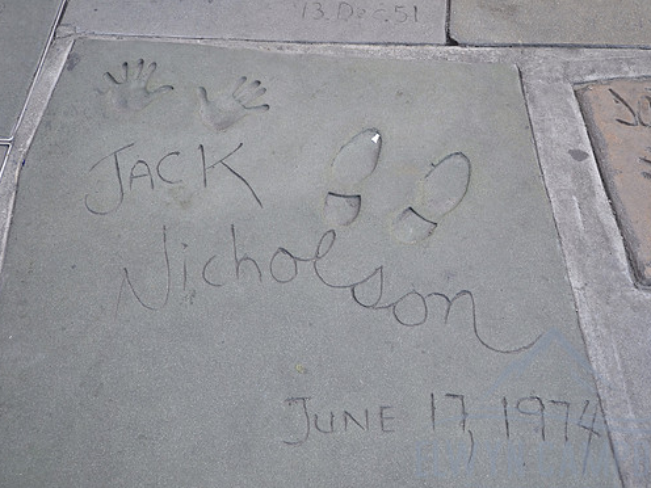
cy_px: 251
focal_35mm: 37
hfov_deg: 50.1
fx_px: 696
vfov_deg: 38.7
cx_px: 322
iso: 450
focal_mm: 22
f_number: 4
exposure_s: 1/60
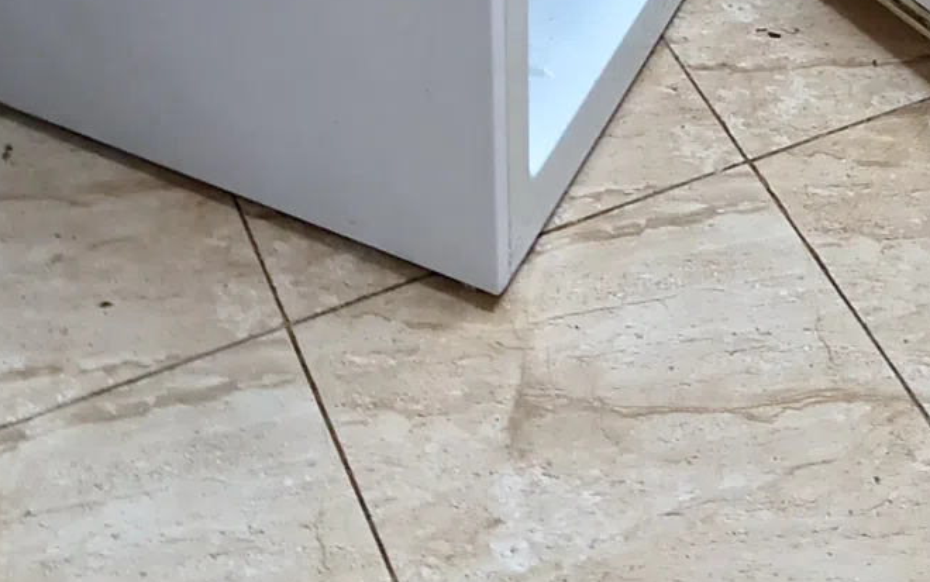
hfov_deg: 26.0
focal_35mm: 79
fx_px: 2003
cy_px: -287
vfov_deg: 15.3
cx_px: 600
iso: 1279
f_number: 1.8
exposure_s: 1/20
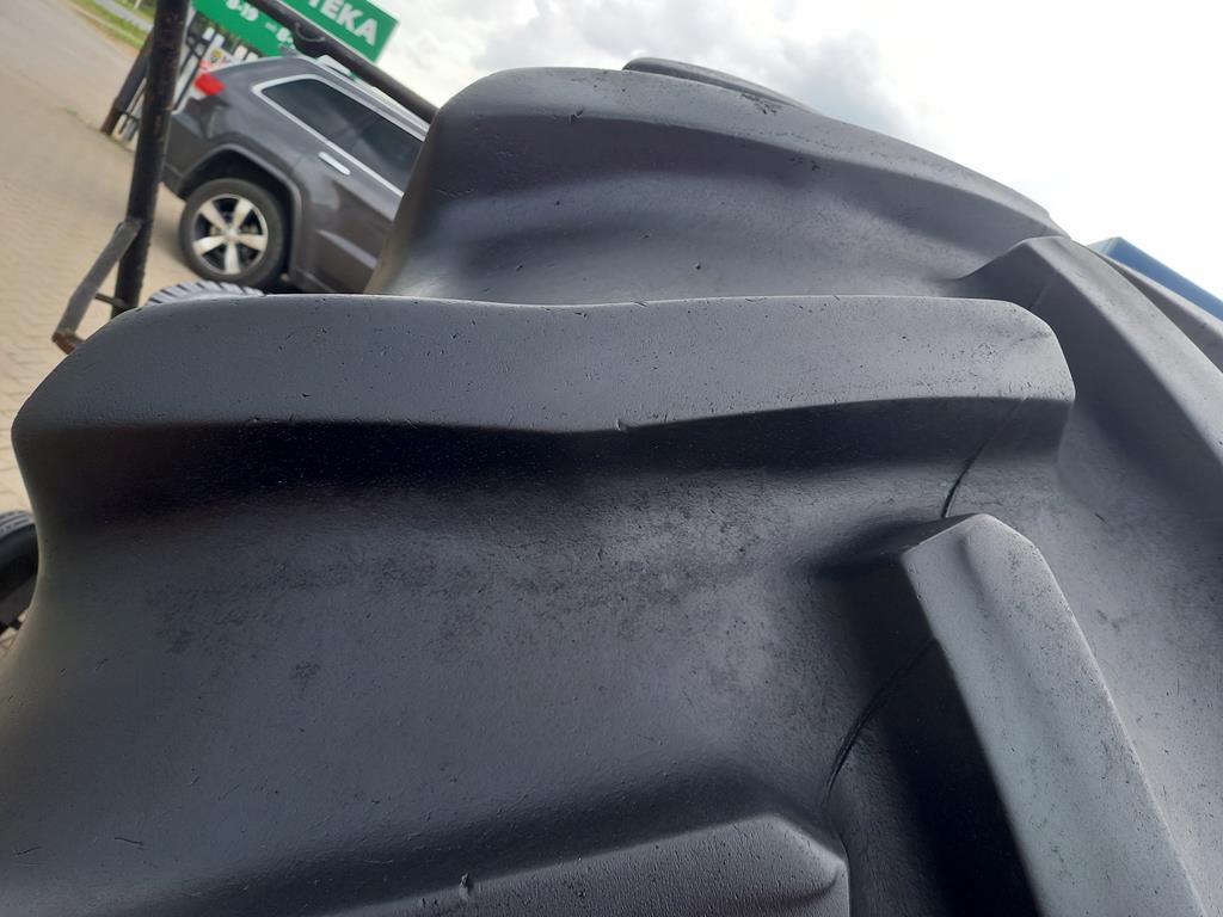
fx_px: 883
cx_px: 612
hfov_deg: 69.4
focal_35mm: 25
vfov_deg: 54.9
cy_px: 458
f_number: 1.8
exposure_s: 1/100
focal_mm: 4.65
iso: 50
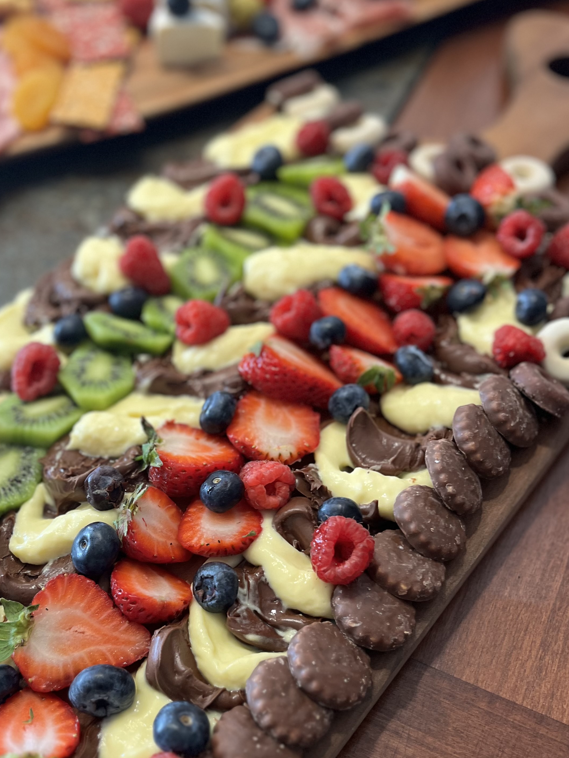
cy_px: 449
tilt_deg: -56.2
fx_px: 811
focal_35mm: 37
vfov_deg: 49.9
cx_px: 222
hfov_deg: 38.5
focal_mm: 5.1
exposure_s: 1/50
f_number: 1.6
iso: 160
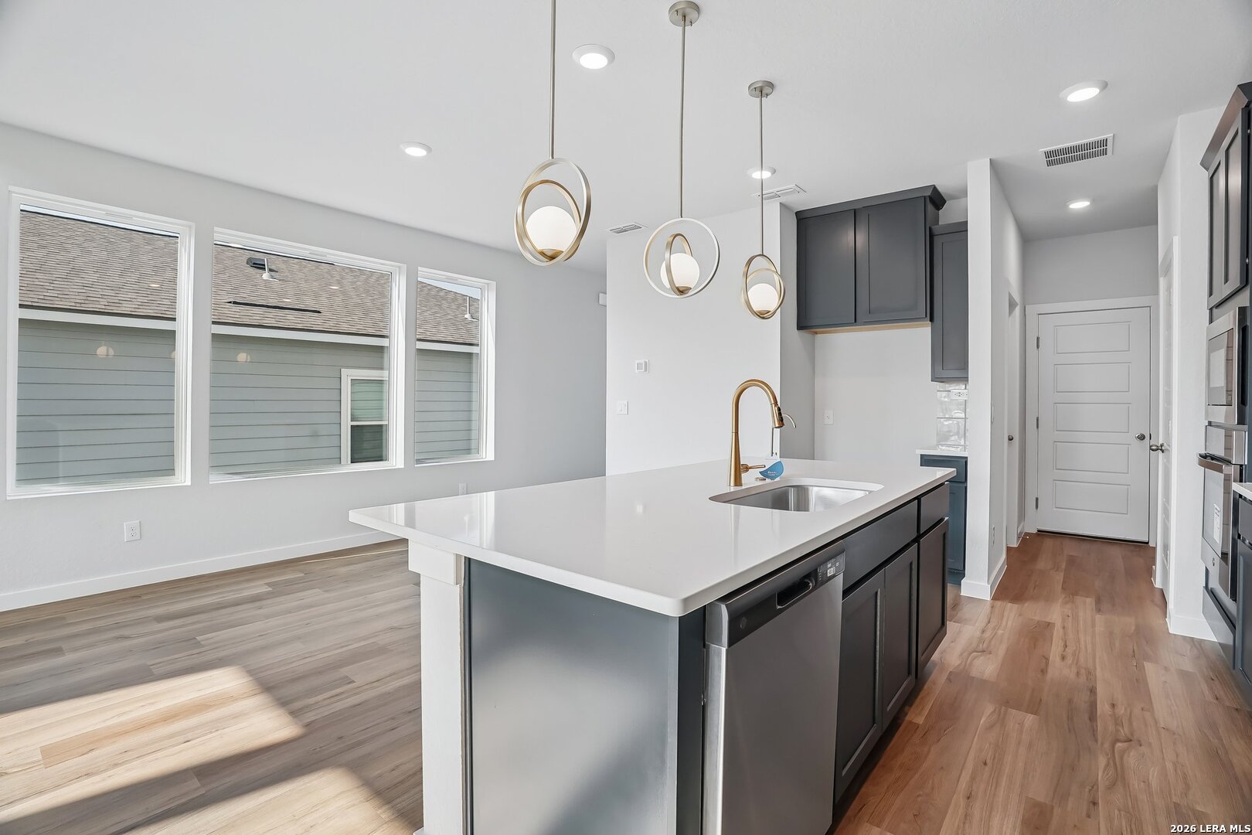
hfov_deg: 96.7
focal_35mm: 16
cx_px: 626
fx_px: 556
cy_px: 418
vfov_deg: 73.7
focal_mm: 16
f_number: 8
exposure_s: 1/50
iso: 400
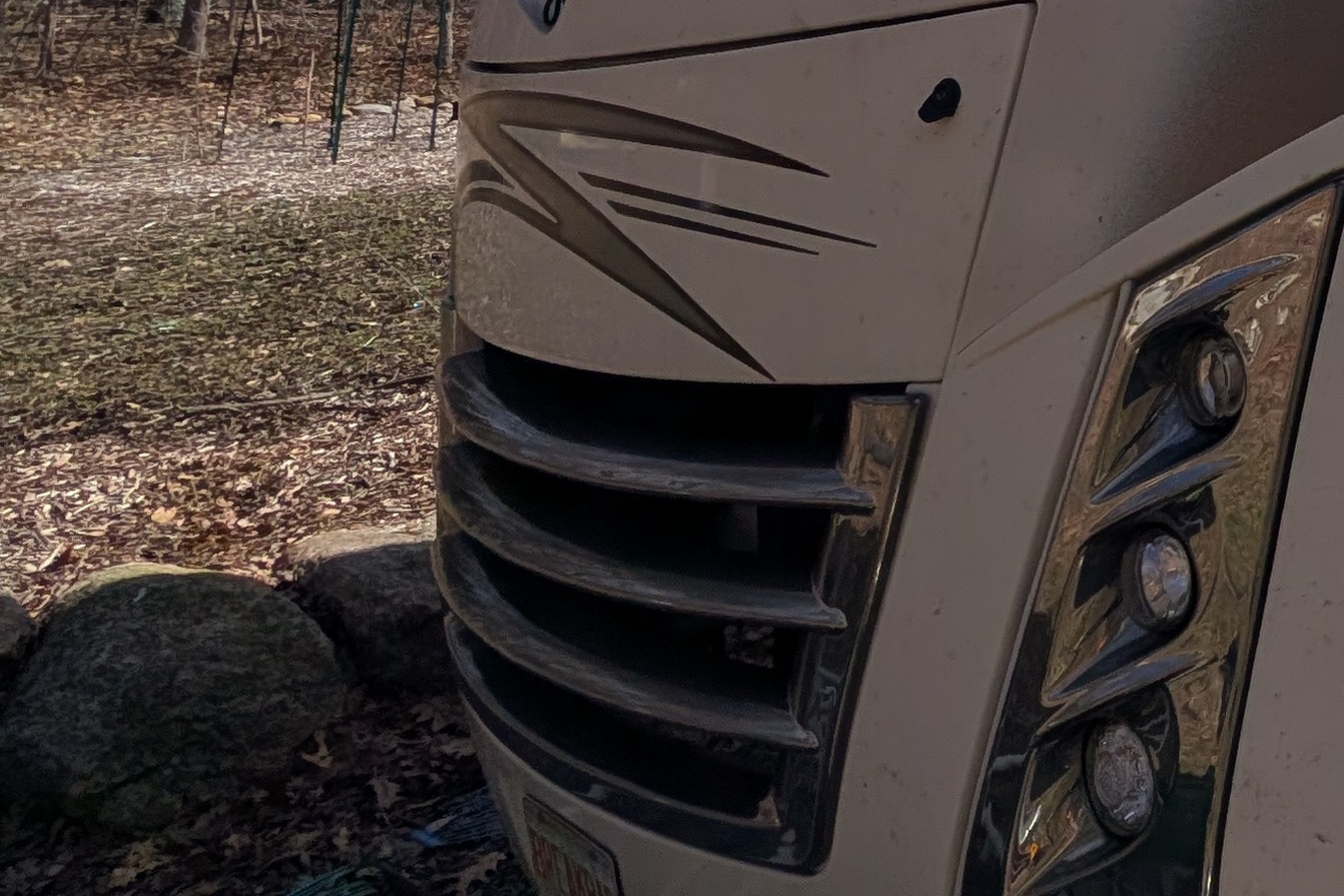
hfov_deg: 34.9
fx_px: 1419
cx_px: 1754
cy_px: -107
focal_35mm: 38
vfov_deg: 31.0
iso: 64
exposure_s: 1/14706
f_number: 1.7
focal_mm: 2.02
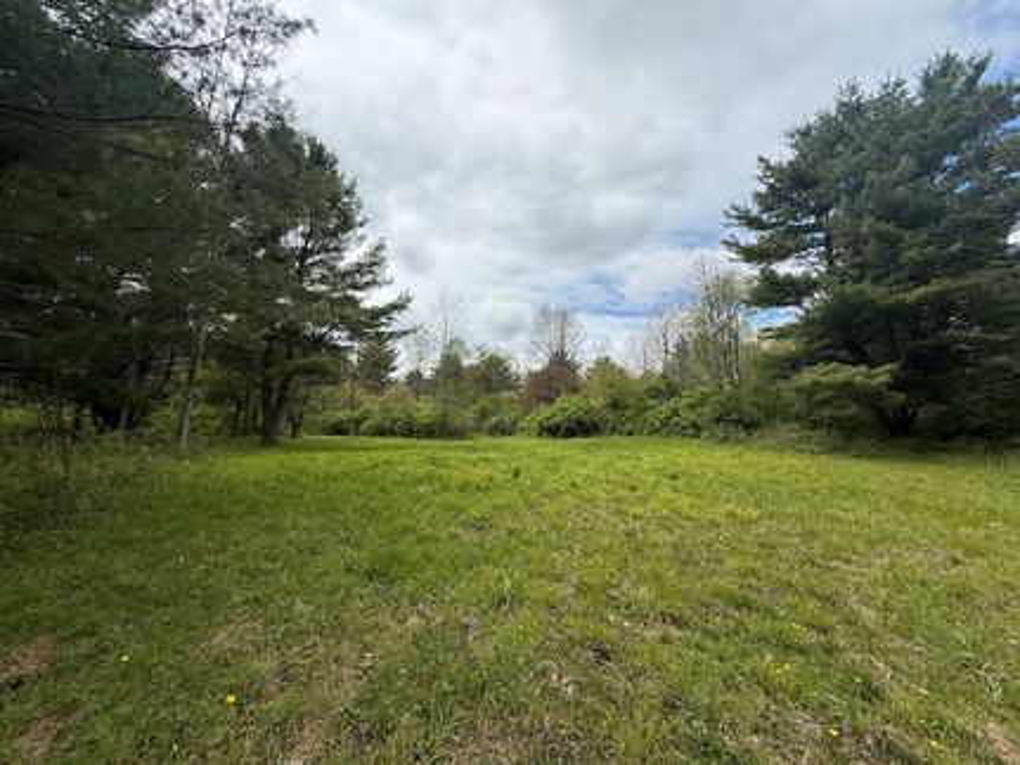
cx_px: 510
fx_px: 412
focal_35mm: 14
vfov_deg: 85.6
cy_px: 382
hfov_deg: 102.1
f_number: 2.2
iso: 50
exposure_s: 1/2165
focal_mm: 2.22
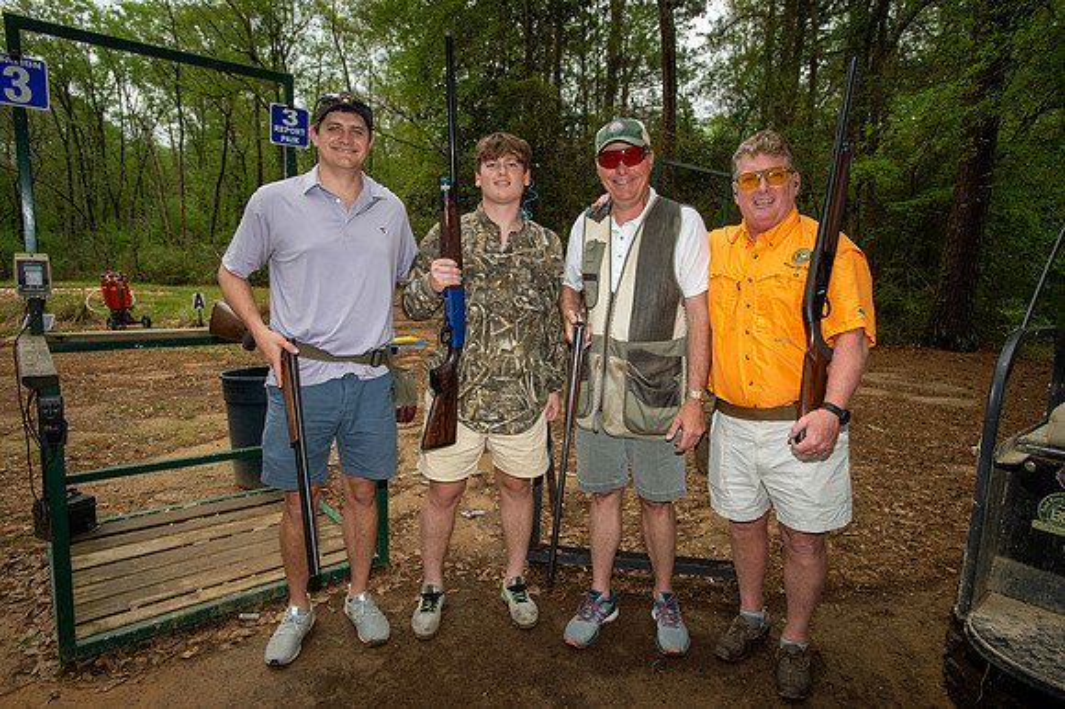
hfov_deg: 78.6
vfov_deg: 57.2
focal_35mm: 22
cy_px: 354
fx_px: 650
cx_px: 532
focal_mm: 22
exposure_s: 1/125
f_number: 7.1
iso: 125
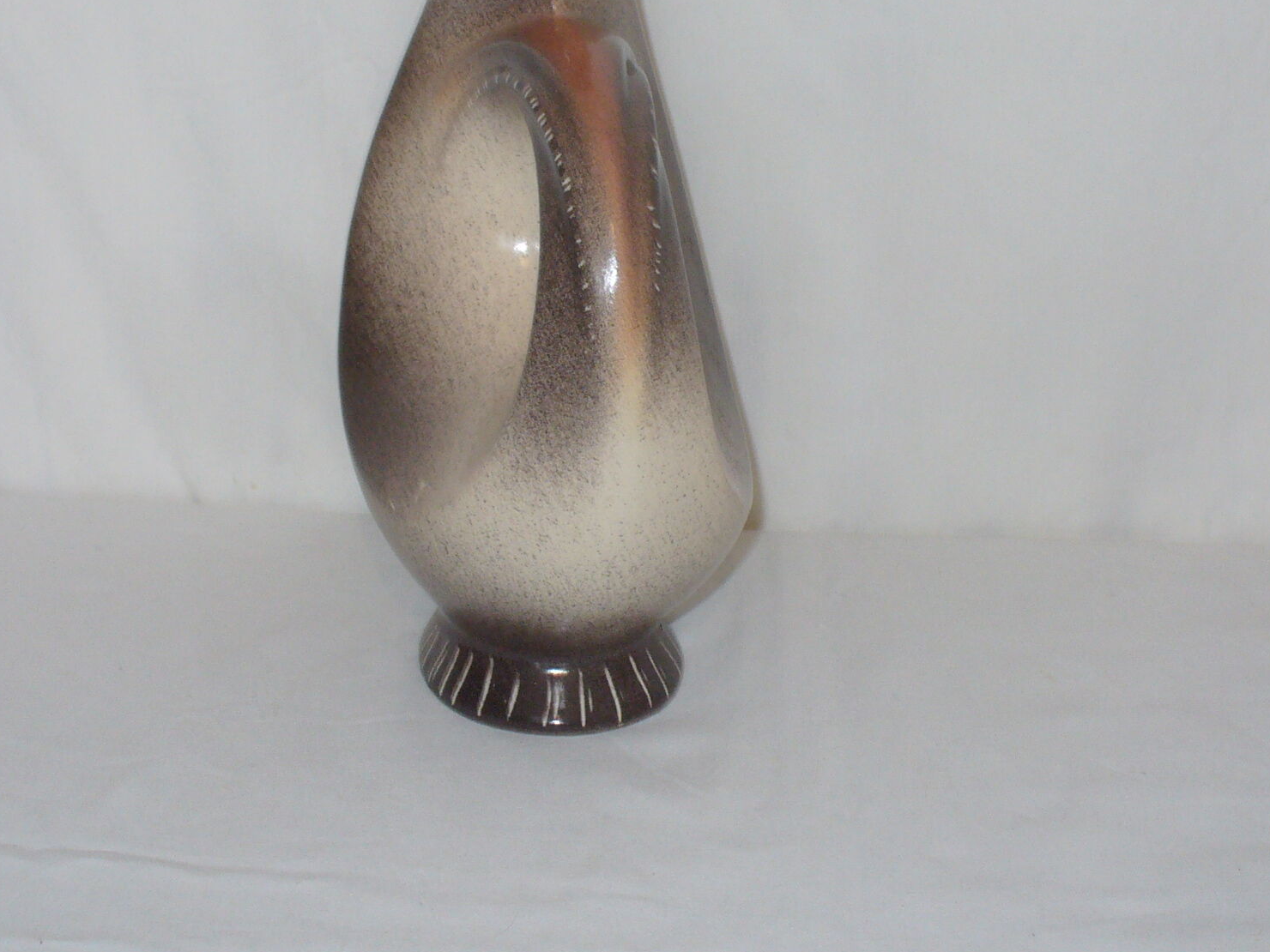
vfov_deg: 22.6
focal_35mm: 64
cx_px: 650
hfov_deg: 30.3
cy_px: 183
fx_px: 2348
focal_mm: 6.1
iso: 100
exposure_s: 1/8
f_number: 2.8
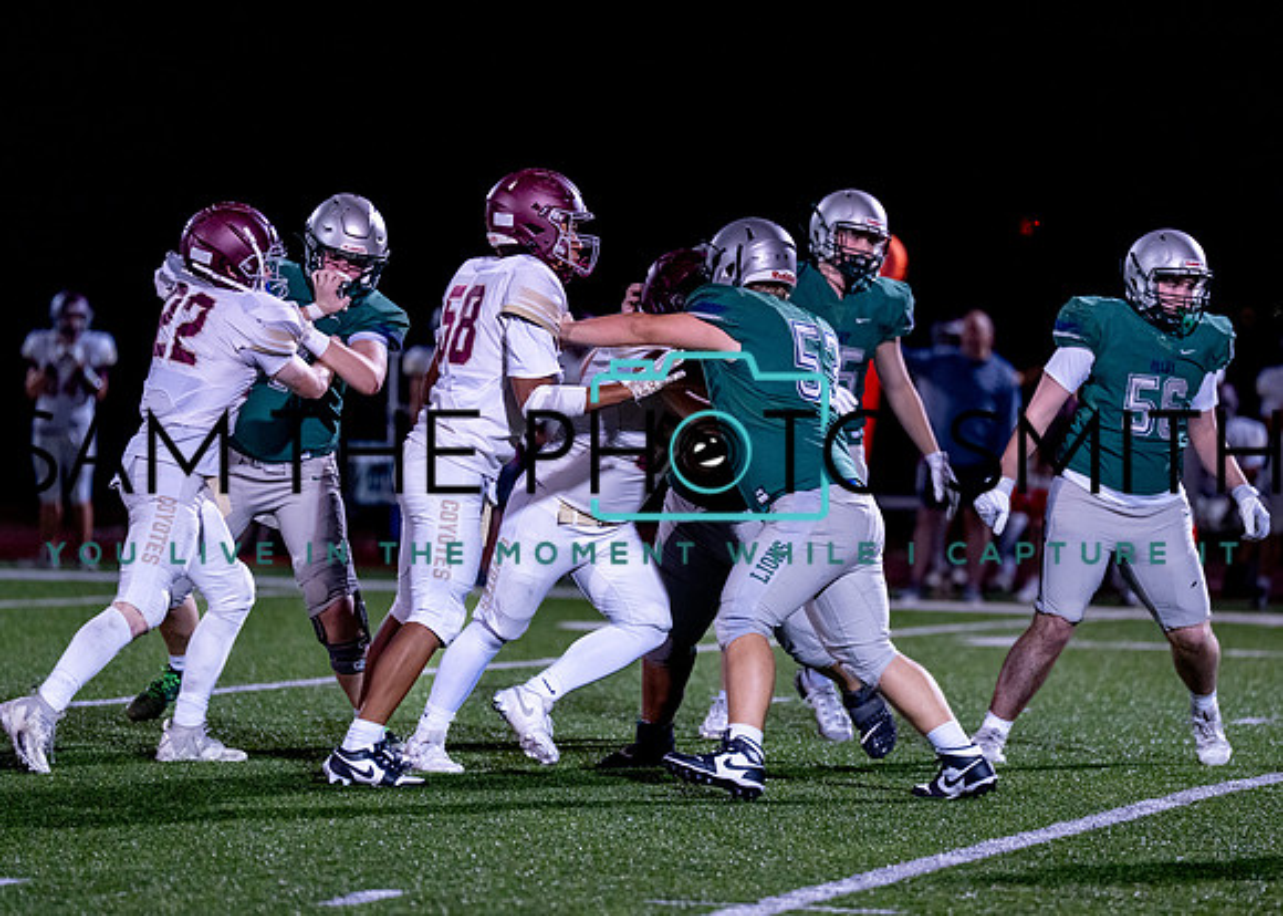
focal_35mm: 247
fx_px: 8981
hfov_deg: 8.2
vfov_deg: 5.8
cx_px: 725
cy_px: 449
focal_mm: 200
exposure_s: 1/1000
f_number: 2.8
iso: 2000
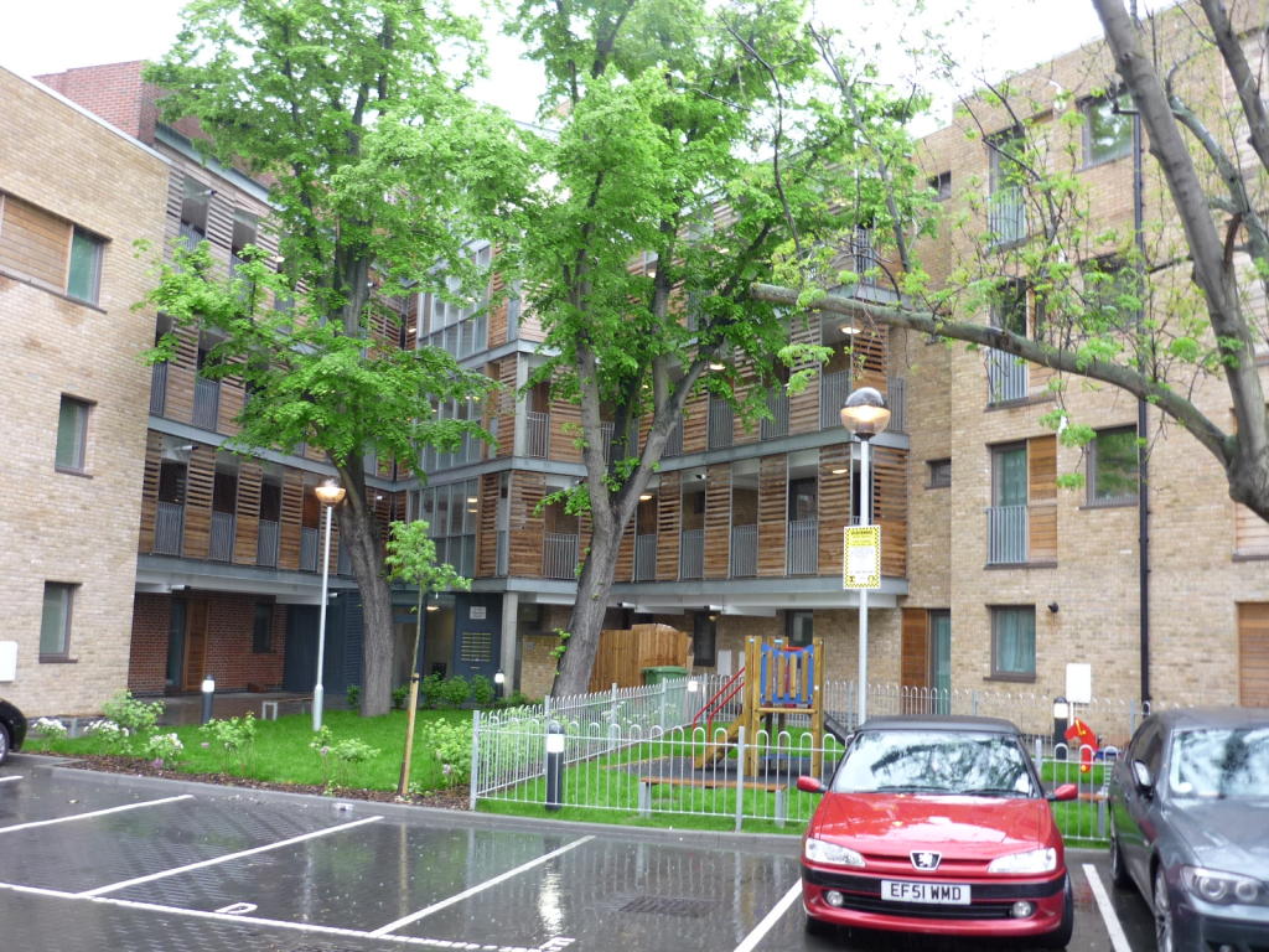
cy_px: 476
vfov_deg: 42.9
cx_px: 634
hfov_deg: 55.4
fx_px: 1210
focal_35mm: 33
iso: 100
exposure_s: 1/30
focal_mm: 5.5
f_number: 2.8
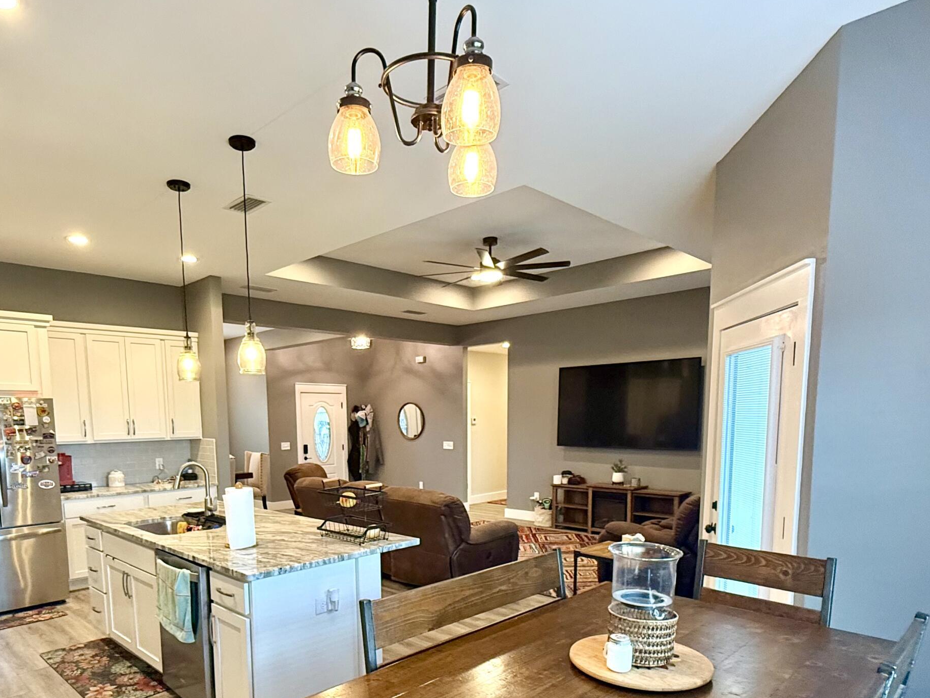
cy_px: 495
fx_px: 618
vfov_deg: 56.9
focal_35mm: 23
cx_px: 401
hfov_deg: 73.5
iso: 320
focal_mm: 2.22
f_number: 2.2
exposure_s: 1/60
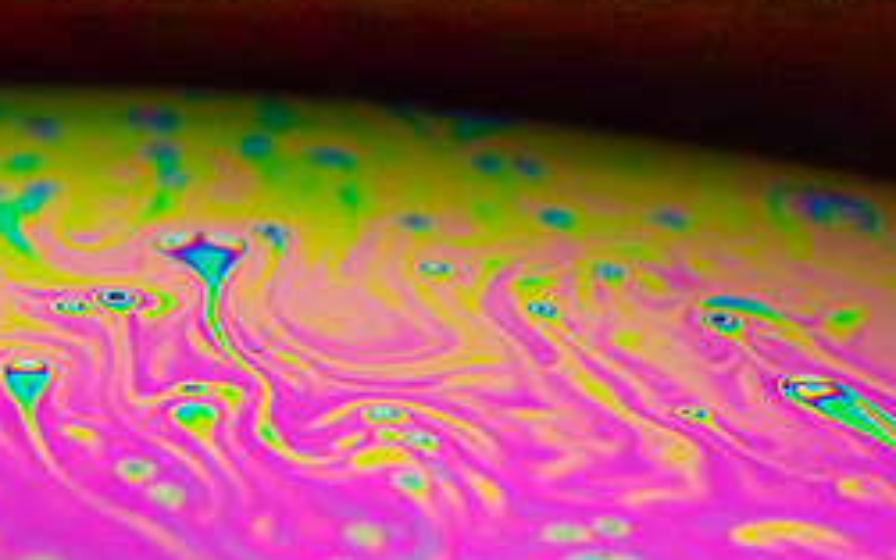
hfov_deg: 2.5
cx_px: 115
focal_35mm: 855
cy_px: 2529
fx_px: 20883
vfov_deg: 1.5
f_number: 8
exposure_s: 1/250
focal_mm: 90
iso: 100
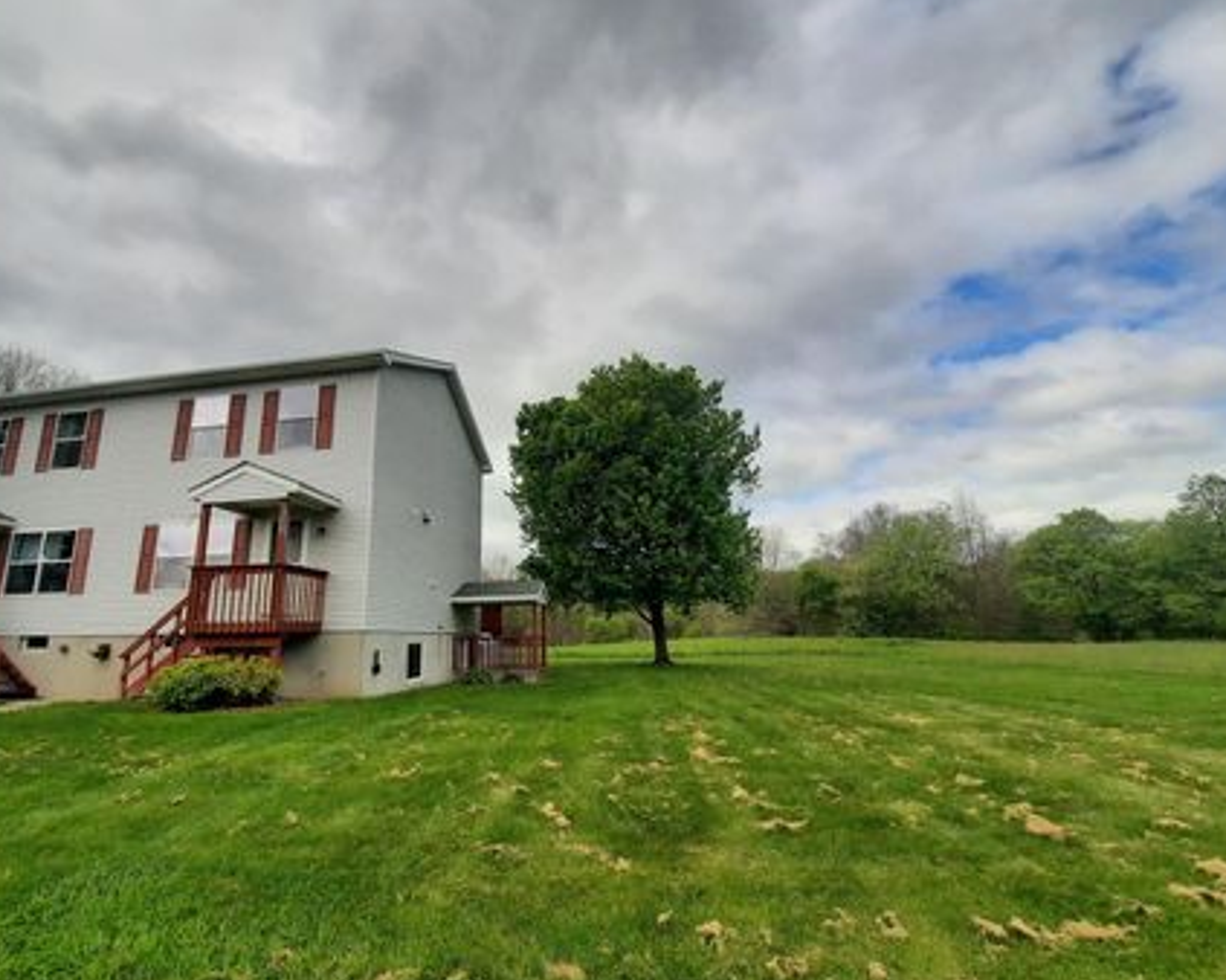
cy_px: 515
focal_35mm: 15
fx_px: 544
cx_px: 545
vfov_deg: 83.9
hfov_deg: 96.4
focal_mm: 1.74
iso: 40
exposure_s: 1/2083
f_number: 2.2
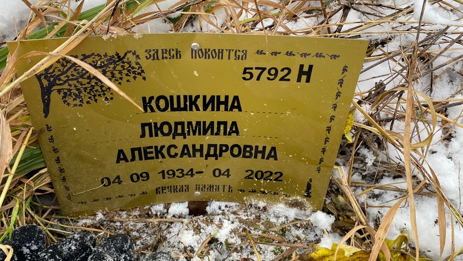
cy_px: 139
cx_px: 229
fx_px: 356
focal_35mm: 29
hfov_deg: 66.0
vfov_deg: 40.2
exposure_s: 1/121
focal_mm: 4.25
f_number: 1.8
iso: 50
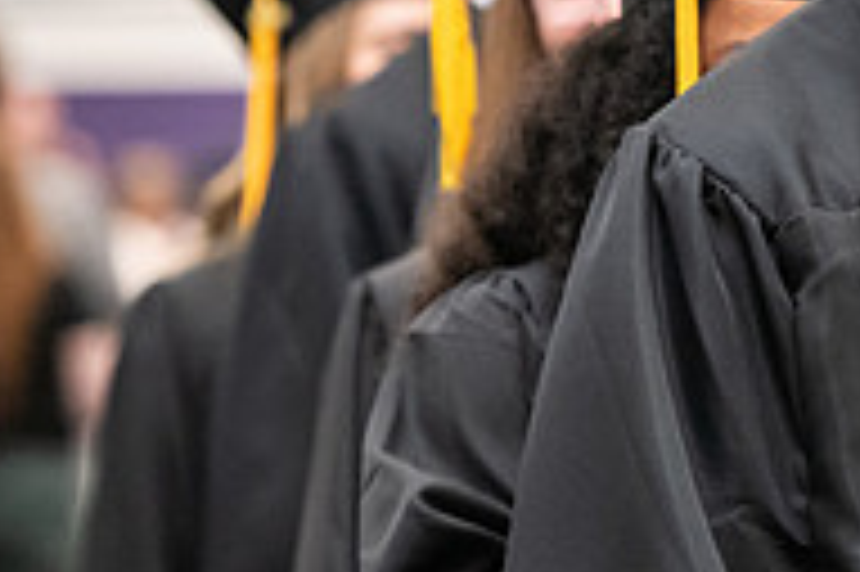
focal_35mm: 411
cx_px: 1067
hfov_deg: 5.0
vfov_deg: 3.3
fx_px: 9810
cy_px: 7
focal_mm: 135
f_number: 3.2
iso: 3200
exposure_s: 1/200
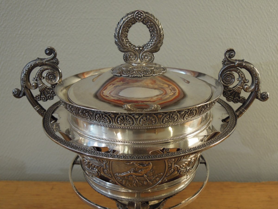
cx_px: 139
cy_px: 104
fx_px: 249
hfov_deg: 58.4
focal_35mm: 31
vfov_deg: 45.4
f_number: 3
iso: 200
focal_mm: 5.5
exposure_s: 1/50
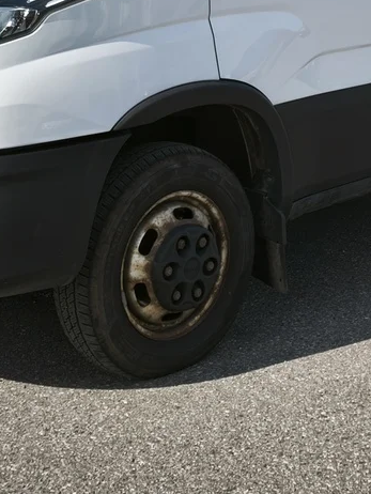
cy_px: -76
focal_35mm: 90
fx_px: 1285
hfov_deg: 16.4
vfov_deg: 20.5
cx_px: 251
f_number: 1.7
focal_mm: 5.35
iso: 80
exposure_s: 1/1511
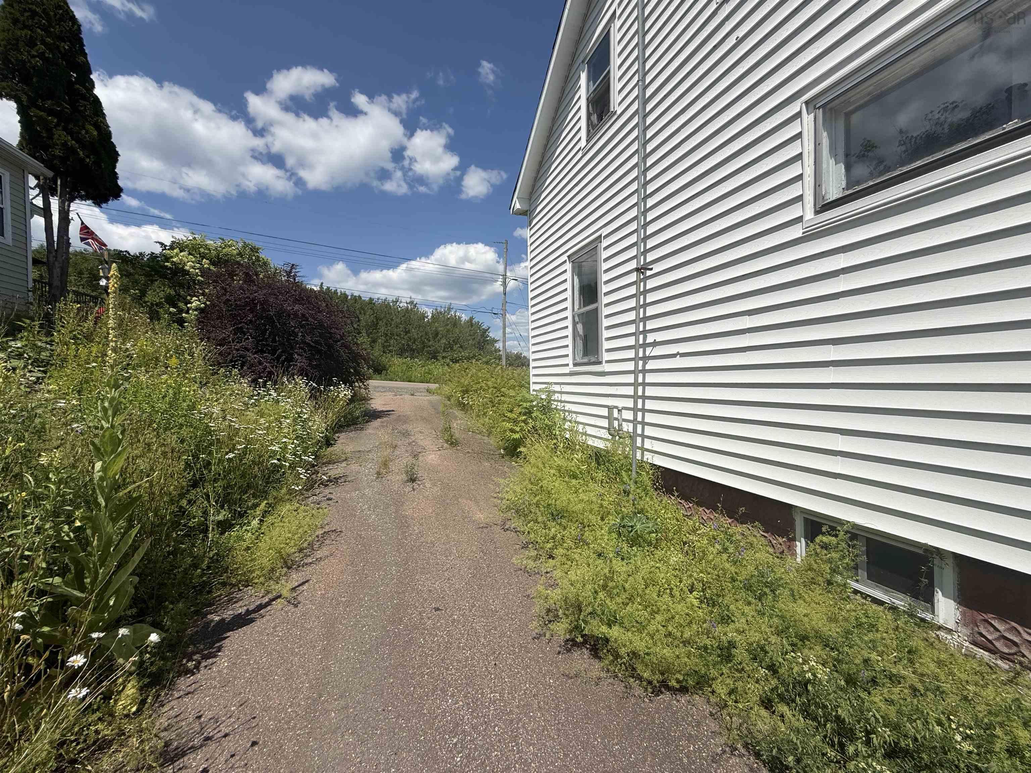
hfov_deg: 102.1
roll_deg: +0.4
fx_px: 417
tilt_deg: -0.4
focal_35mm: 14
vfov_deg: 85.7
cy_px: 386
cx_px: 516
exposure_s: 1/4425
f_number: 2.2
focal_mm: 2.22
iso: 50
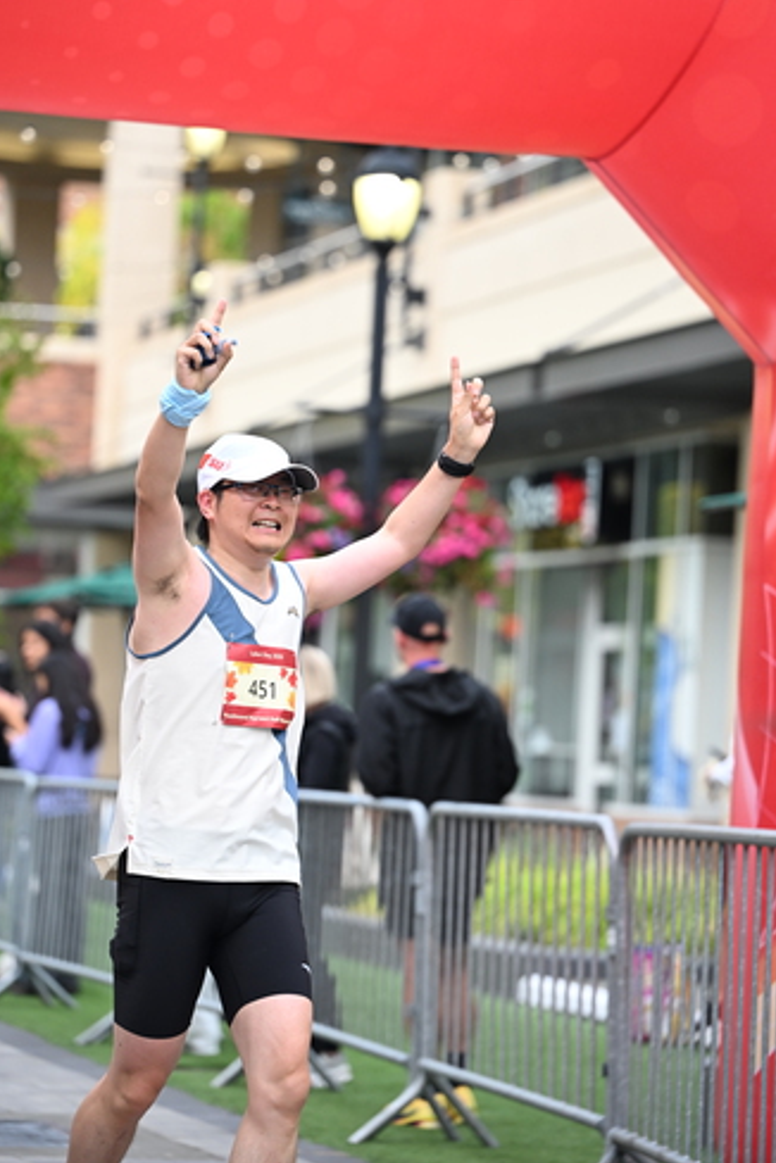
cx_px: 346
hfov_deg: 10.2
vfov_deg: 15.2
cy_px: 521
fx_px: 4365
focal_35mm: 135
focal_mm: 120
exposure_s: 1/1600
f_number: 2.8
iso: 1000
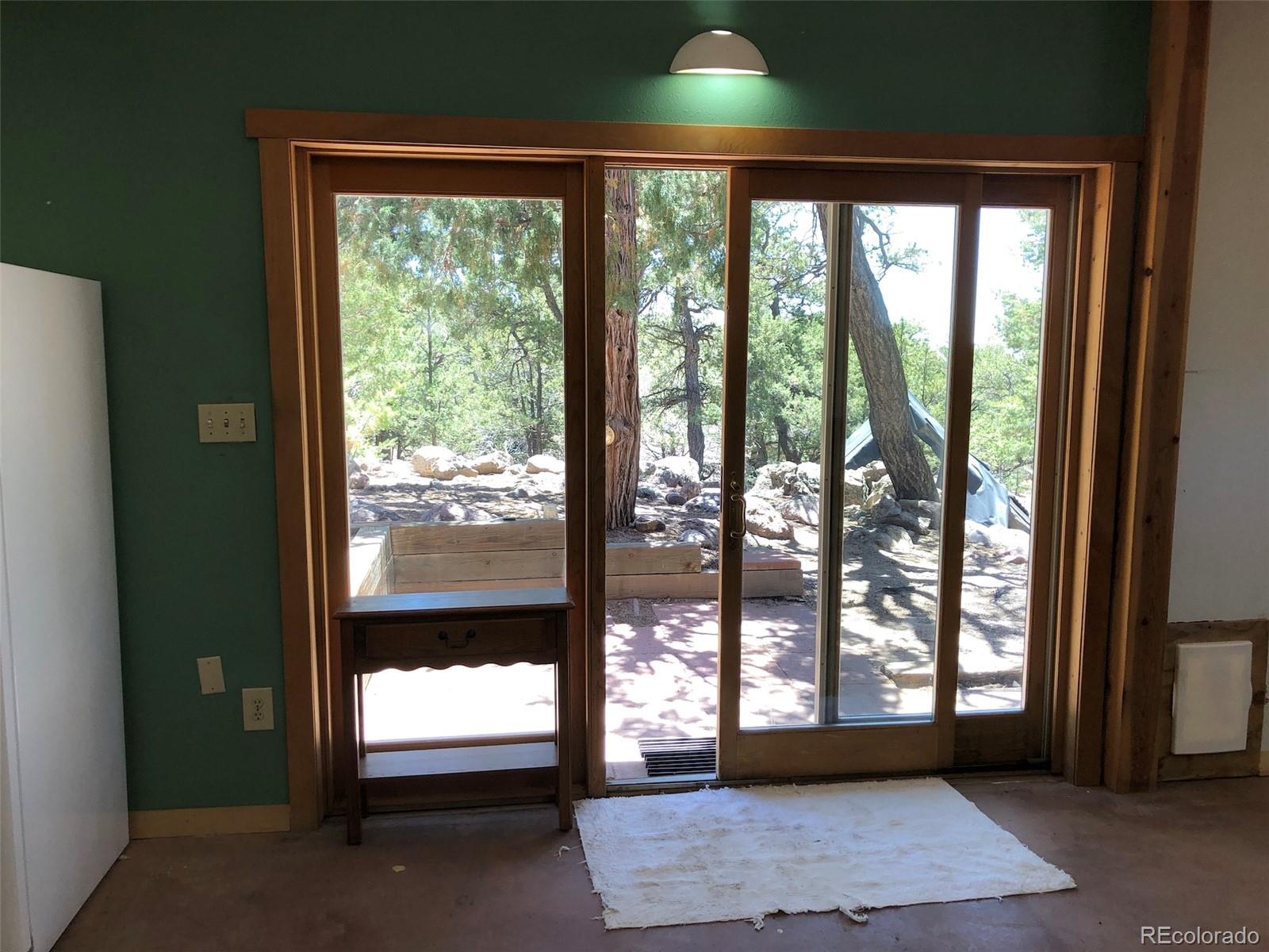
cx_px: 634
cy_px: 476
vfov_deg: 49.7
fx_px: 1026
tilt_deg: -7.3
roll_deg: -0.8
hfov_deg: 63.4
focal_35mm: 28
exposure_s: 1/120
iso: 20
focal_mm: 3.99
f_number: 1.8
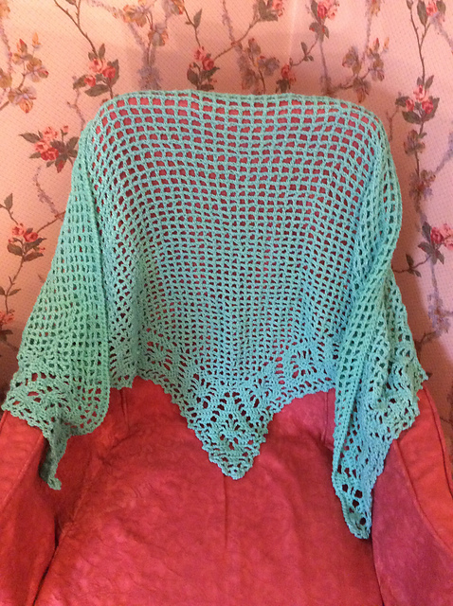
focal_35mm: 32
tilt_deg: -40.4
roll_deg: -2.5
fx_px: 560
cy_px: 303
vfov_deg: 56.9
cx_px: 226
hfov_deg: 44.1
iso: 400
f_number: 2.4
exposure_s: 1/15
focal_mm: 3.3
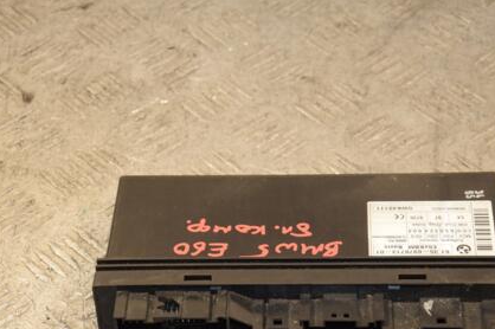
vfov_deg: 10.9
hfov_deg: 16.4
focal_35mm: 125
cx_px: 274
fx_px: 1717
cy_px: 234
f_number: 5.3
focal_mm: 58
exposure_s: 1/200
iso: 800
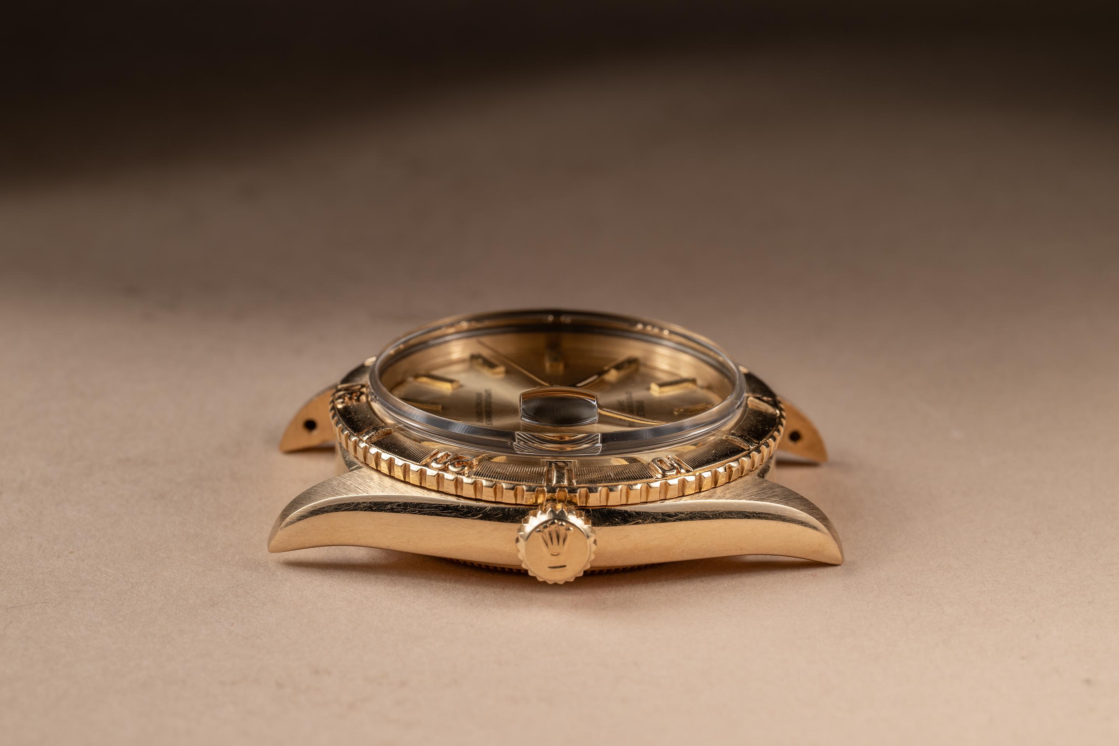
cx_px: 560
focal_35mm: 105
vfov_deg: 13.0
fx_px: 3263
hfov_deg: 19.5
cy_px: 373
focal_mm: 105
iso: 64
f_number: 22
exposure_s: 1/200
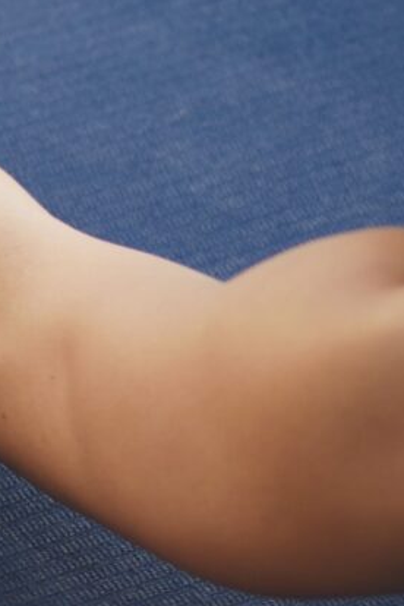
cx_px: -187
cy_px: -272
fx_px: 8854
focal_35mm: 526
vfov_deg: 3.9
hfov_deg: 2.6
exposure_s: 1/500
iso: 100
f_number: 2.5
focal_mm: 85
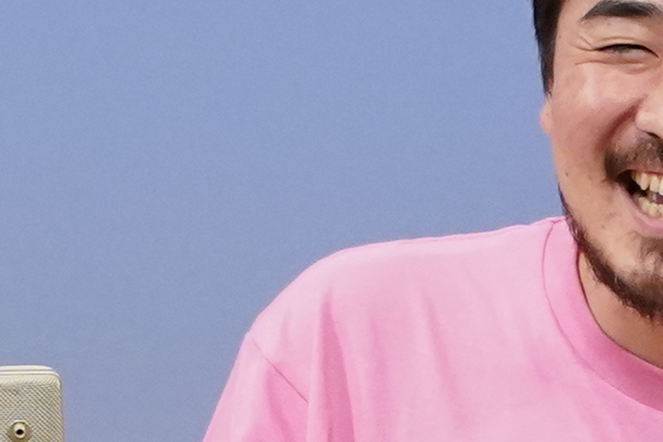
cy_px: 568
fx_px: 57009
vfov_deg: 0.4
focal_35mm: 3097
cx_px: 129
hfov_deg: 0.7
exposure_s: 1/250
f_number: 5.6
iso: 5000
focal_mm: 400
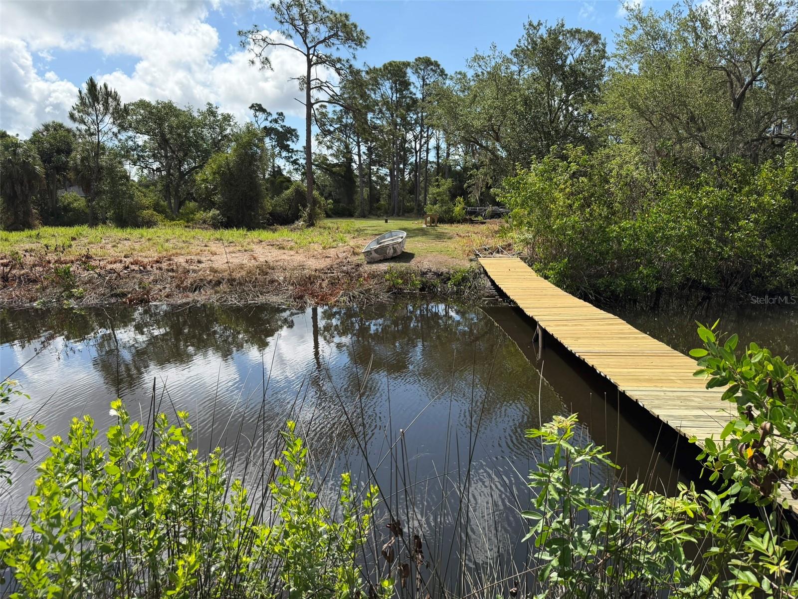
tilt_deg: -9.6
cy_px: 300
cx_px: 399
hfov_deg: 71.6
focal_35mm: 24
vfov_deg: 56.8
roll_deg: +1.0
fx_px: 553
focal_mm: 6.76
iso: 100
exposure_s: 1/4673
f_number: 1.78
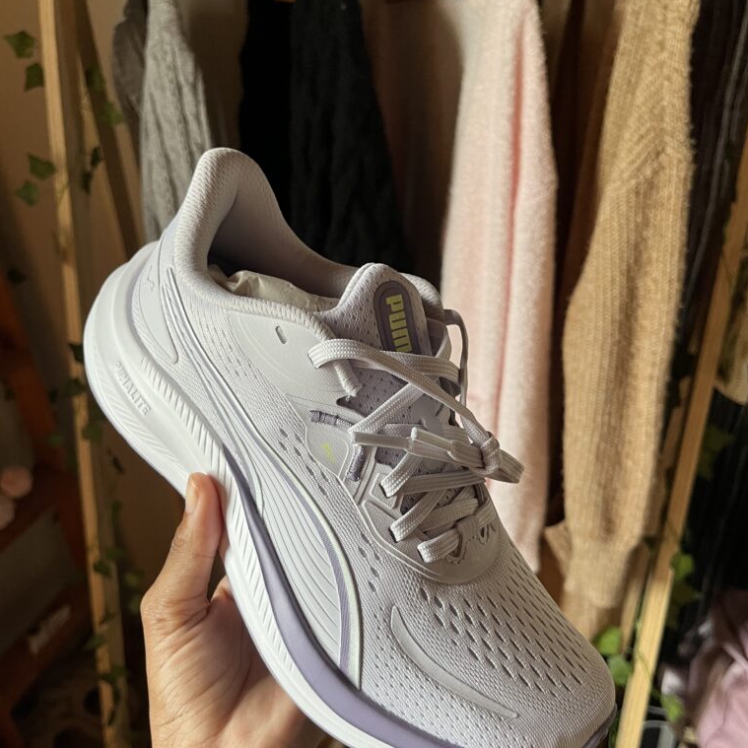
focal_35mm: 31
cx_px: 375
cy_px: 417
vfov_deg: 52.4
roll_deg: +1.3
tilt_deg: -28.6
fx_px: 758
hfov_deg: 52.5
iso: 250
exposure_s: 1/60
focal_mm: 5.1
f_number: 1.6
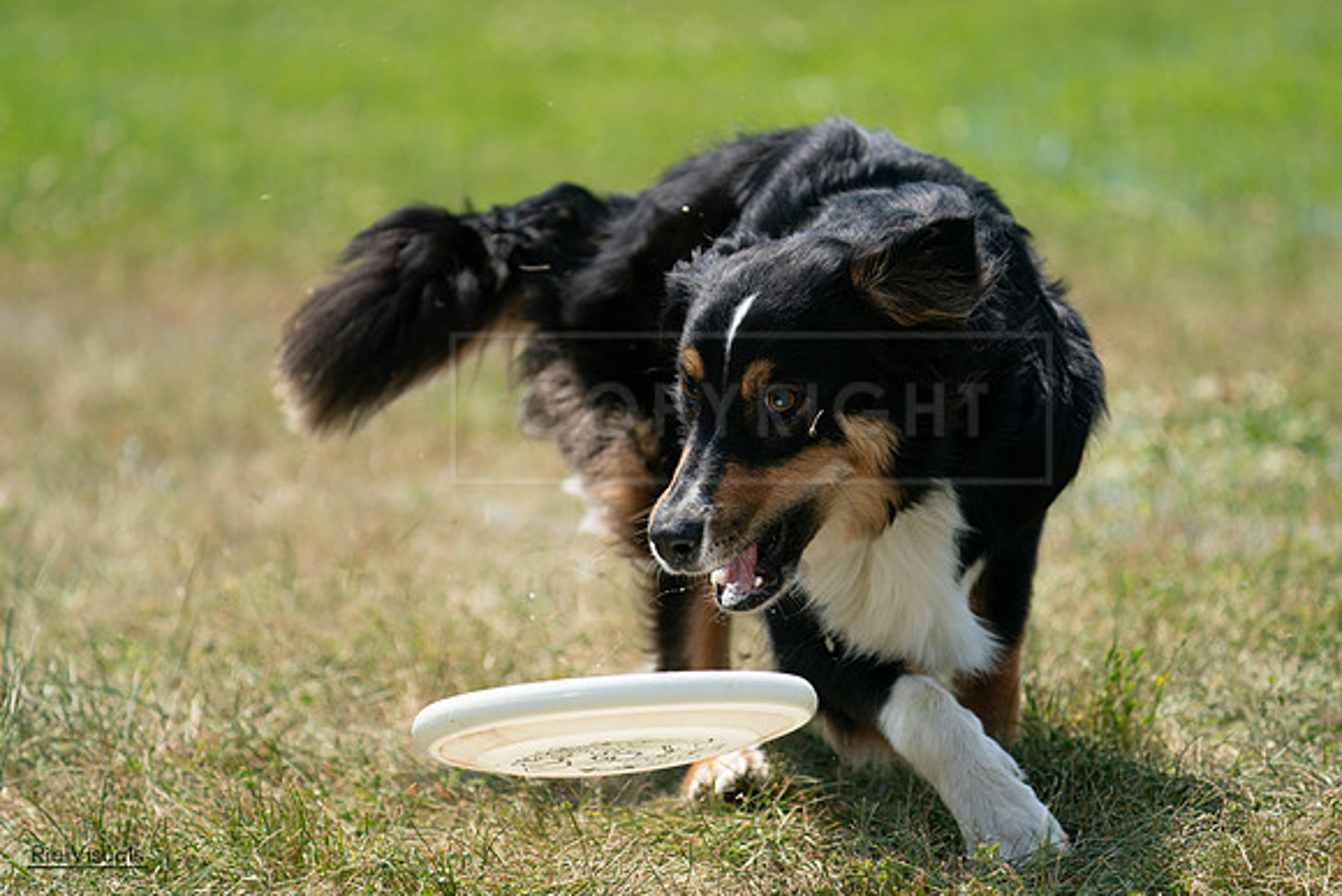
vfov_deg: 6.9
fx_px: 7457
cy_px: 448
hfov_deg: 10.3
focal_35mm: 200
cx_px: 671
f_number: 5.6
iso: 800
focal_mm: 200
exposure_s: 1/4000
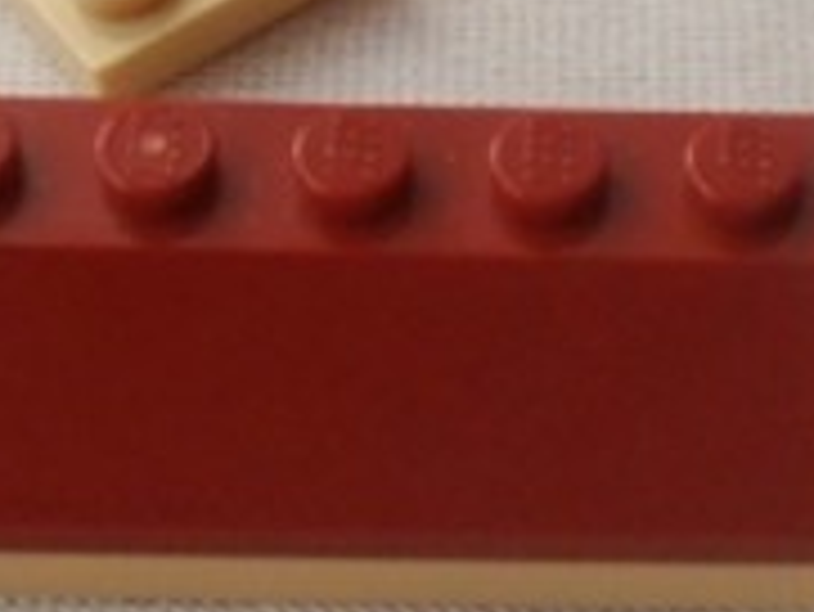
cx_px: 931
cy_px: -515
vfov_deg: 7.8
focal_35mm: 184
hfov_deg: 10.6
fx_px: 4330
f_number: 3.9
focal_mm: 6.61
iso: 80
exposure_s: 1/60
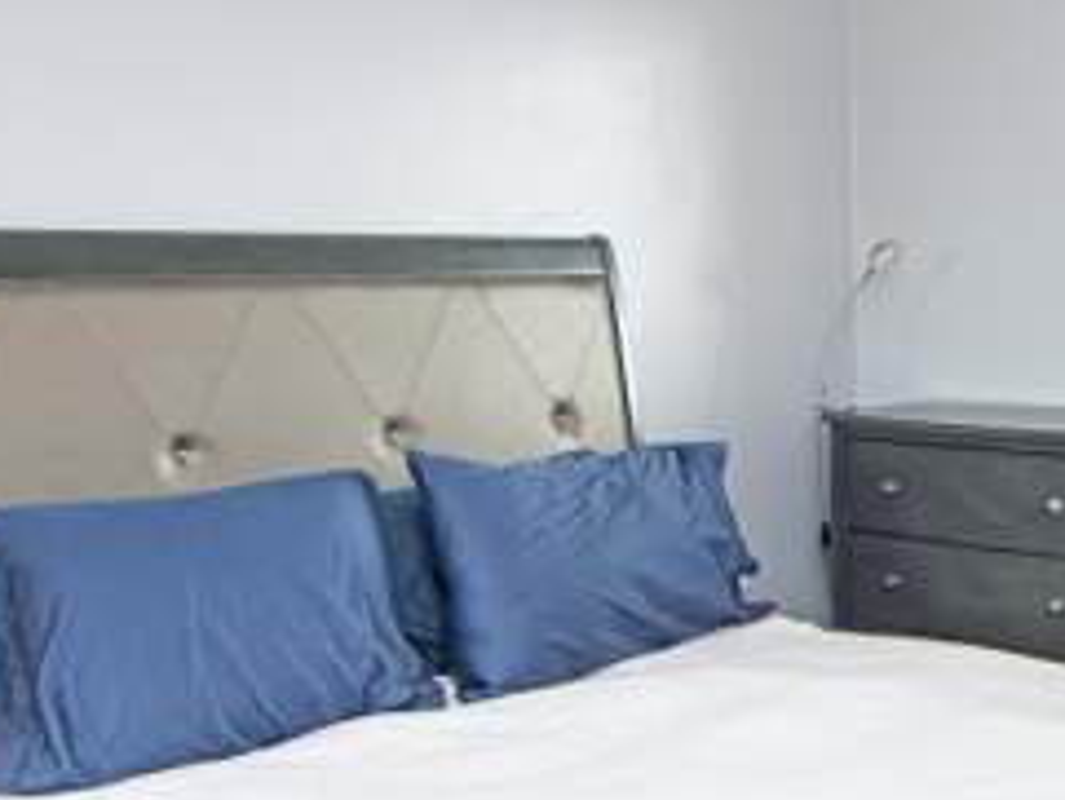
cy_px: 318
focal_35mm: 51
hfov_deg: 34.1
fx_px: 1570
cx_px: 1069
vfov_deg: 28.5
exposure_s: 1/60
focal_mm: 11
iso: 320
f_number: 4.5
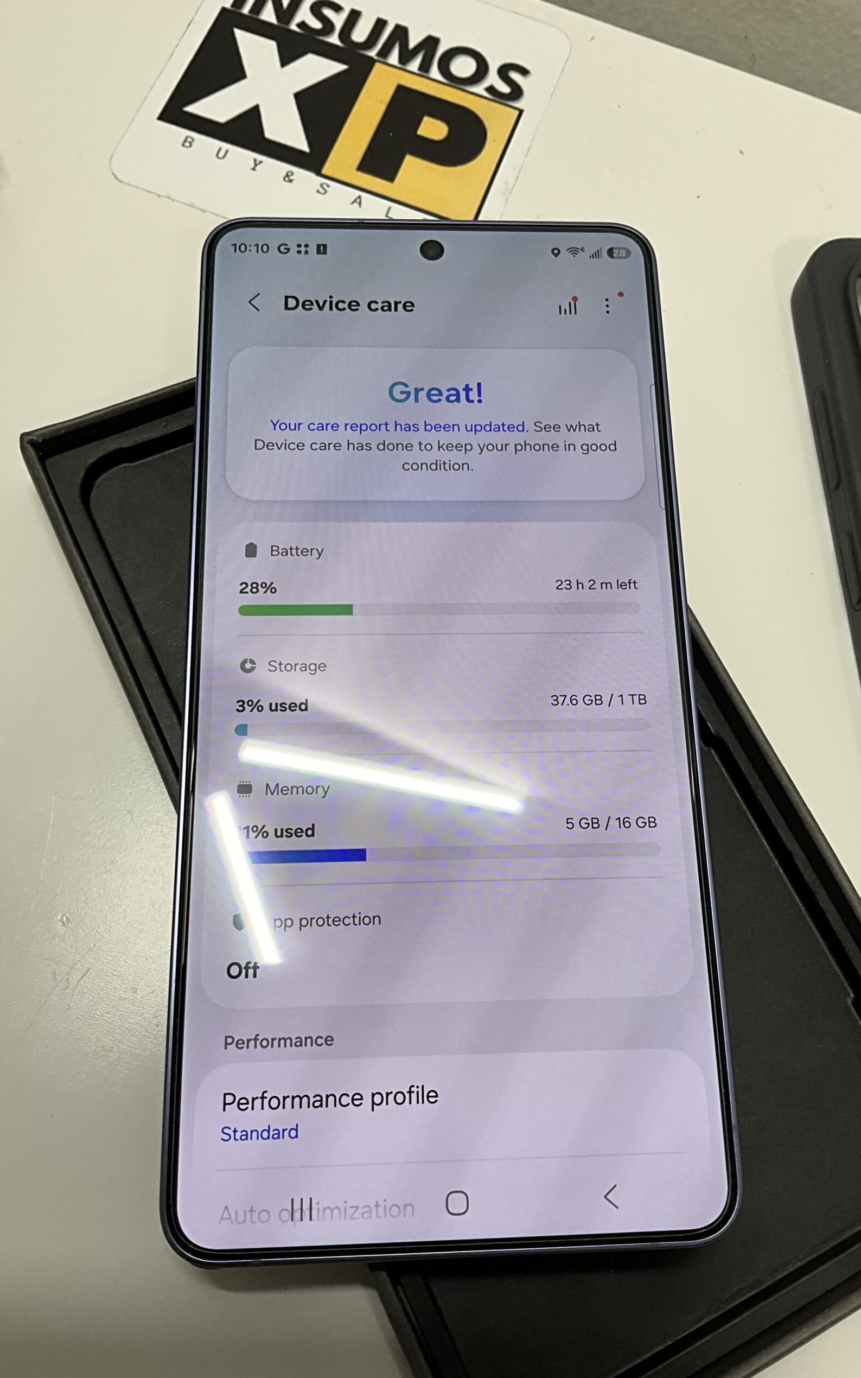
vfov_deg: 61.2
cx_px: 466
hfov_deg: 40.6
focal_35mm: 31
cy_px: 687
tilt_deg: -69.4
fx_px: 1164
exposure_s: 1/120
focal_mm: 3
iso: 40
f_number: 1.8
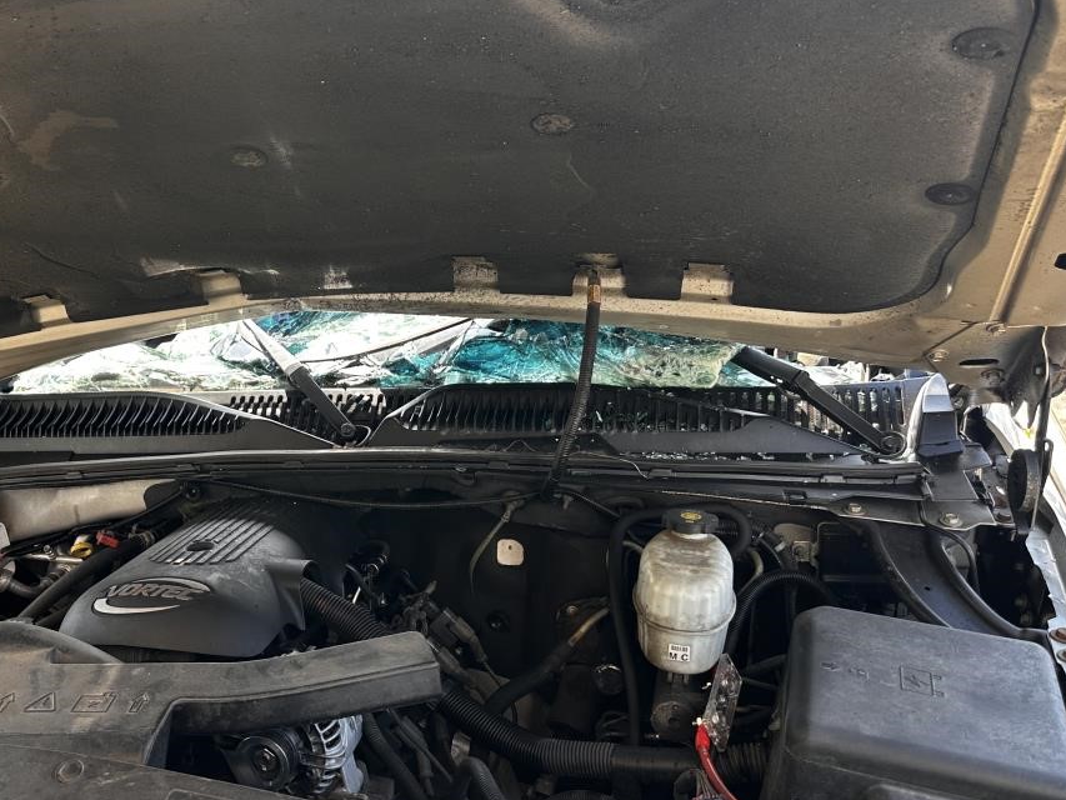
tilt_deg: -18.3
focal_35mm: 36
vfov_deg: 39.7
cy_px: 412
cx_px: 310
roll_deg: +6.3
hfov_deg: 49.9
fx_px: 1109
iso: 80
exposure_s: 1/235
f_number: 1.78
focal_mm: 6.86
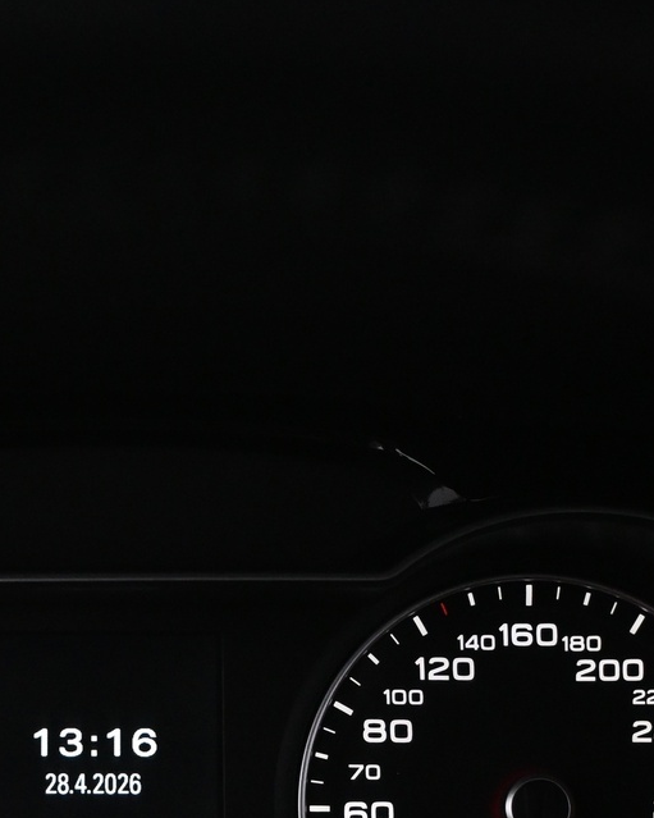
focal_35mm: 89
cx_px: 92
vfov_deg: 21.1
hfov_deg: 17.0
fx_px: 2158
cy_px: 676
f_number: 4.2
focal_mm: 25
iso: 3200
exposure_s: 1/100
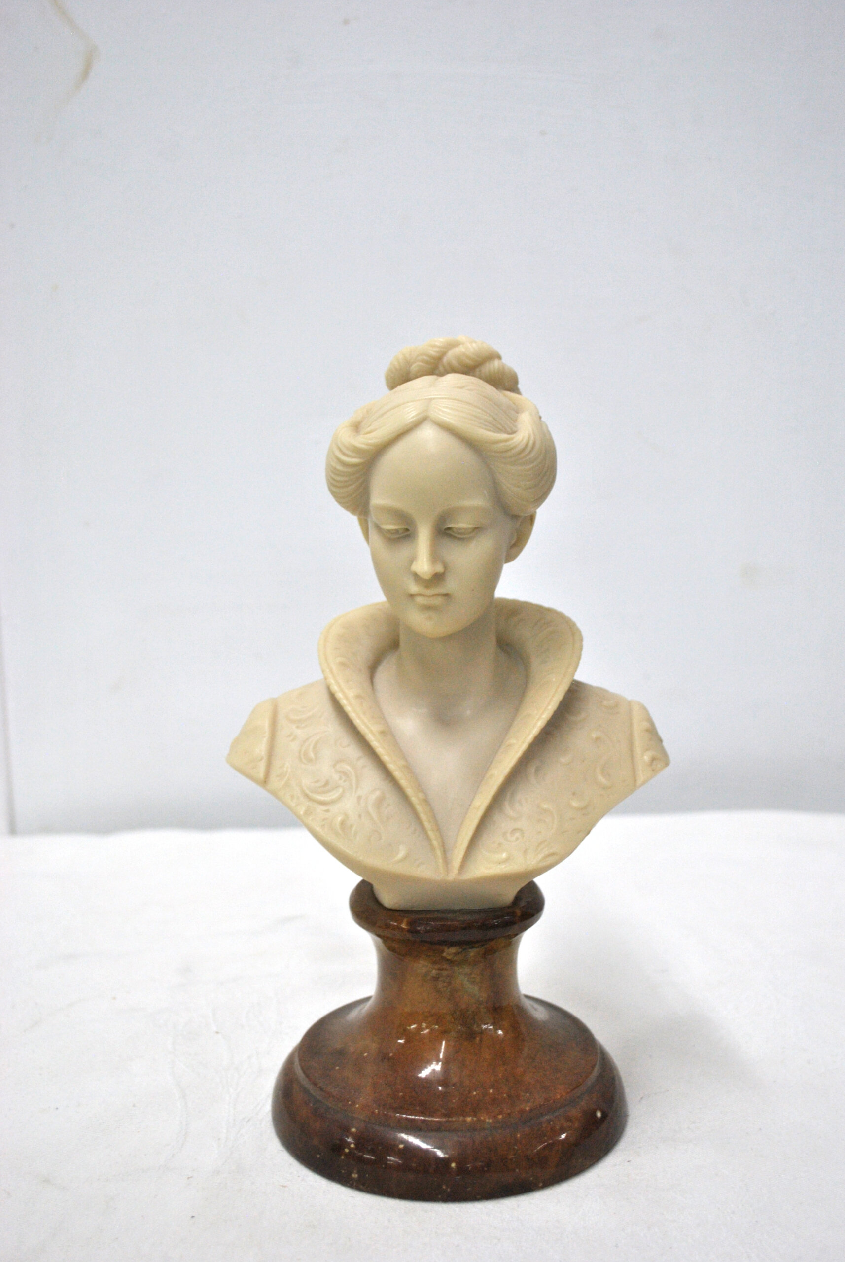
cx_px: 422
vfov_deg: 46.3
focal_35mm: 42
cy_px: 631
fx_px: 1474
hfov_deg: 32.0
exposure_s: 1/80
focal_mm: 28
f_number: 4.5
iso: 400
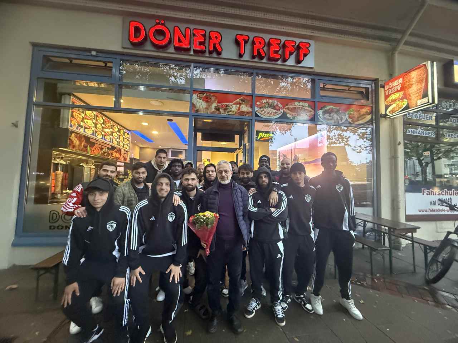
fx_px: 185
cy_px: 172
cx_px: 229
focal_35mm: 14
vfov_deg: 85.7
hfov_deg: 102.1
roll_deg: -1.1
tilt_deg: +3.9
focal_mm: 2.22
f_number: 2.2
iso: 1000
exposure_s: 1/50
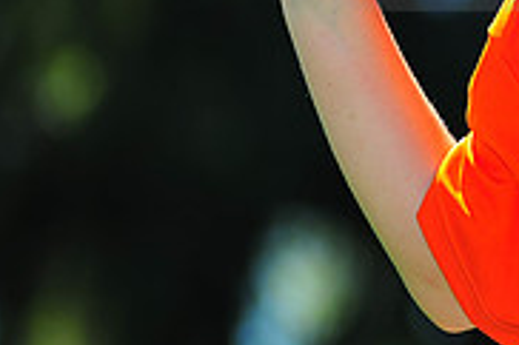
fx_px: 8282
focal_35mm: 575
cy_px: -74
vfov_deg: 2.4
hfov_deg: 3.6
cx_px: 821
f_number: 4
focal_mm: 180
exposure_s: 1/1000
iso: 200
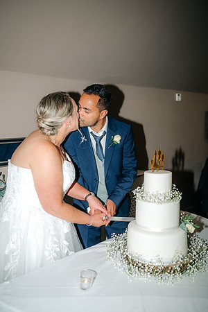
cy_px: 156
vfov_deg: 54.4
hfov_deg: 37.9
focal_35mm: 35
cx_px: 104
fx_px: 303
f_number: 2.2
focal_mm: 35
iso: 320
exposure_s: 1/200
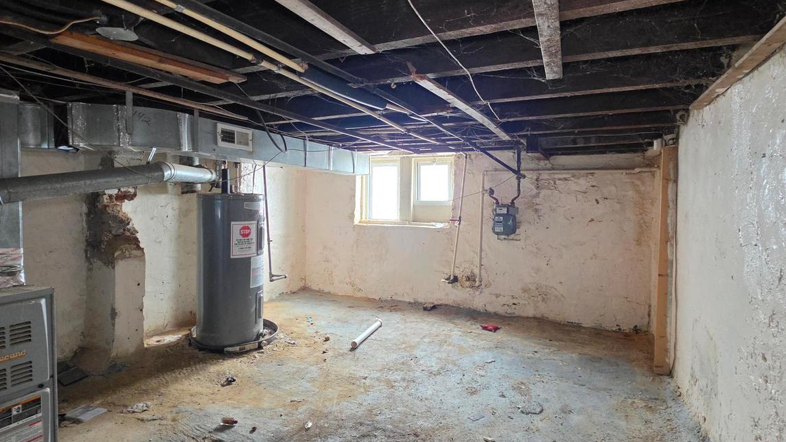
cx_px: 395
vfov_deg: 58.3
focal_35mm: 19
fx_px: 396
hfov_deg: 89.6
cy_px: 219
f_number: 1.9
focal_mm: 2.2
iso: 640
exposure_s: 1/60
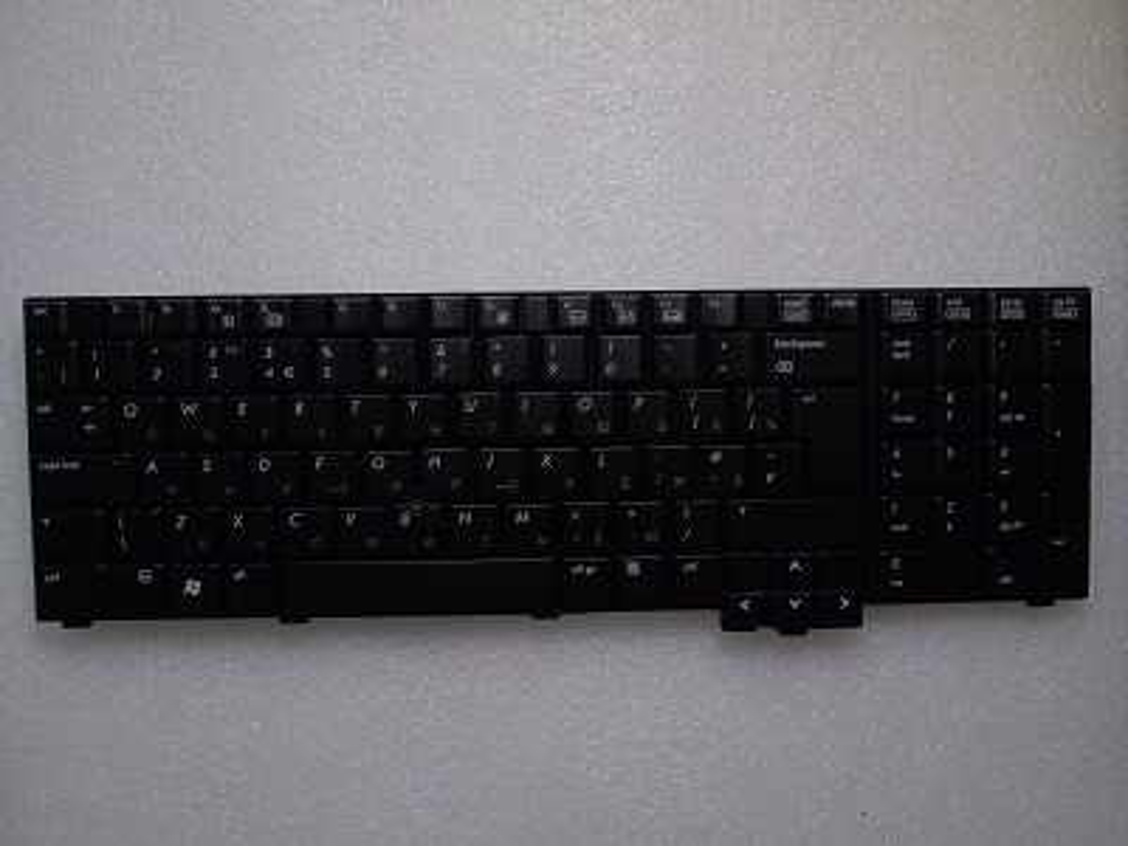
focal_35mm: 29
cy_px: 423
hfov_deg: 61.7
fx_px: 945
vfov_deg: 48.2
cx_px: 564
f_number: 5.4
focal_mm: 5.2
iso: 100
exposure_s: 1/10
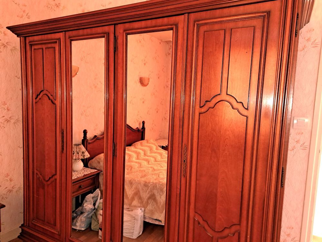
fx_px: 223
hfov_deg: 71.6
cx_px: 161
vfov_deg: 56.8
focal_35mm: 24
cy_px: 121
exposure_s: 1/33
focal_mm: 5.23
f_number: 1.8
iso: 640
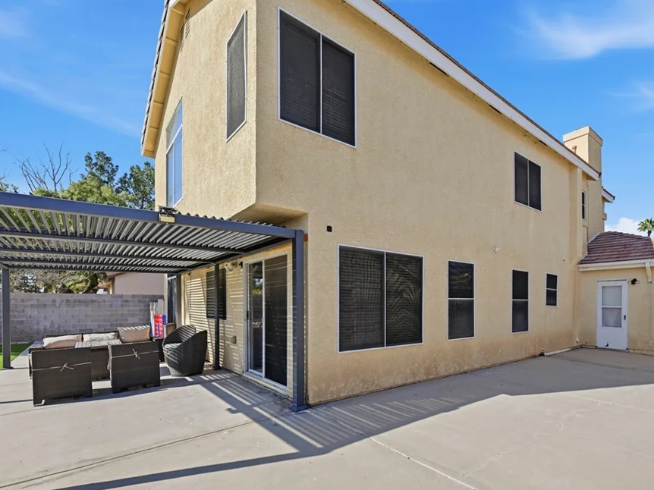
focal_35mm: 16
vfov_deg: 78.0
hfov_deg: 93.9
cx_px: 372
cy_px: 254
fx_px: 302
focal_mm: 14
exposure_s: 1/800
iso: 64
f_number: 9
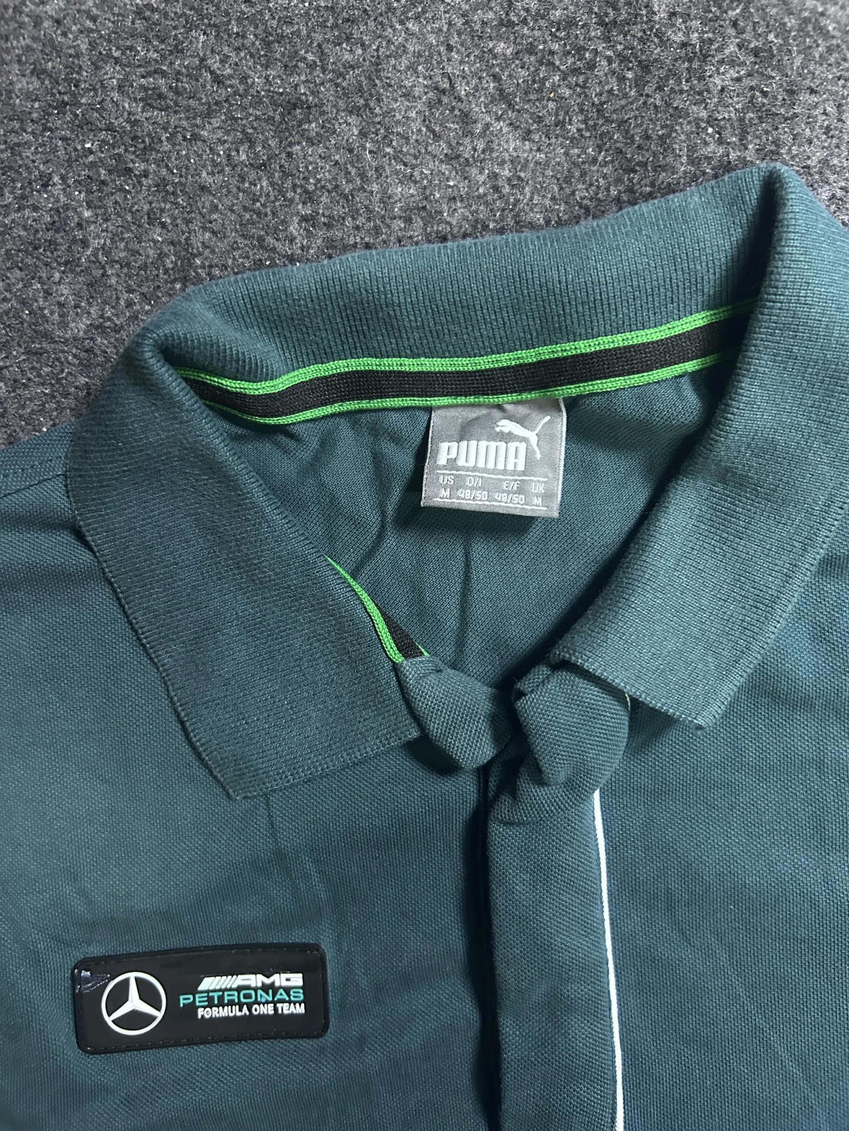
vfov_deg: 67.3
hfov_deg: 53.1
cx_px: 424
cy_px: 566
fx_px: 850
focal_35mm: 26
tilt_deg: -62.4
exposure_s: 1/50
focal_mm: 5.7
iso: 500
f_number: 1.5
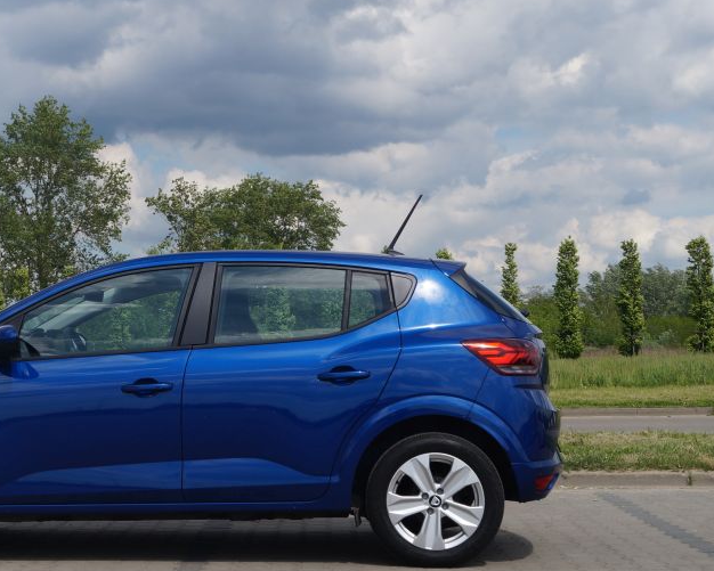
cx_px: 159
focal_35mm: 69
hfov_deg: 27.1
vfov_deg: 22.2
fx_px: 1458
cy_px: 293
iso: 100
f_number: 13
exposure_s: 1/200
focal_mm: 30
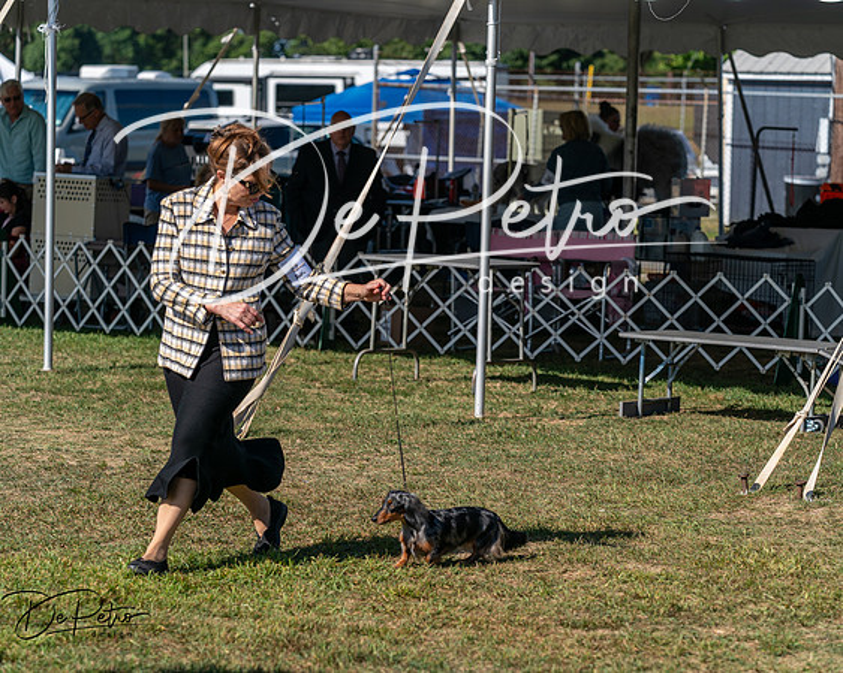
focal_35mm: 127
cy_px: 336
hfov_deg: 15.1
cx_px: 422
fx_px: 3174
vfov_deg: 12.1
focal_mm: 113
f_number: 4.5
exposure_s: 1/1250
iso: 125
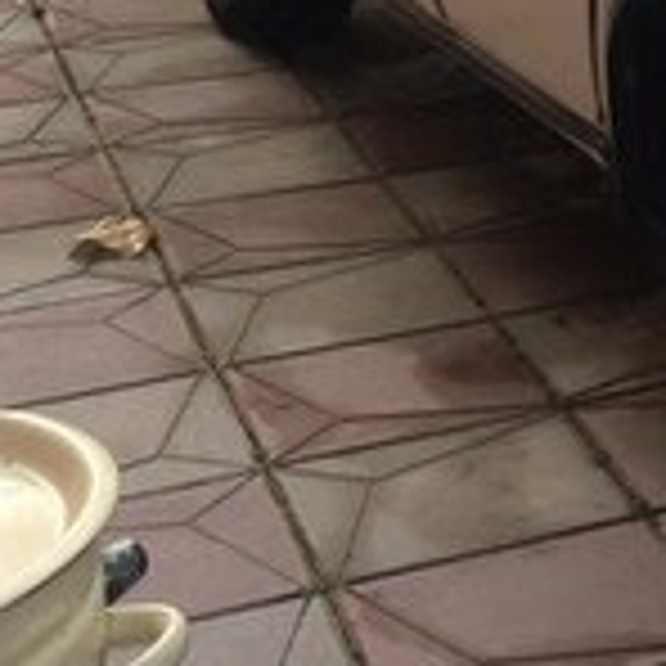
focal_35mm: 114
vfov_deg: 14.7
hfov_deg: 12.8
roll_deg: -1.7
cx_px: 1431
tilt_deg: -10.8
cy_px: -164
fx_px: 2481
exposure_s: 1/266
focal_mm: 4.15
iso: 32
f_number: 2.2
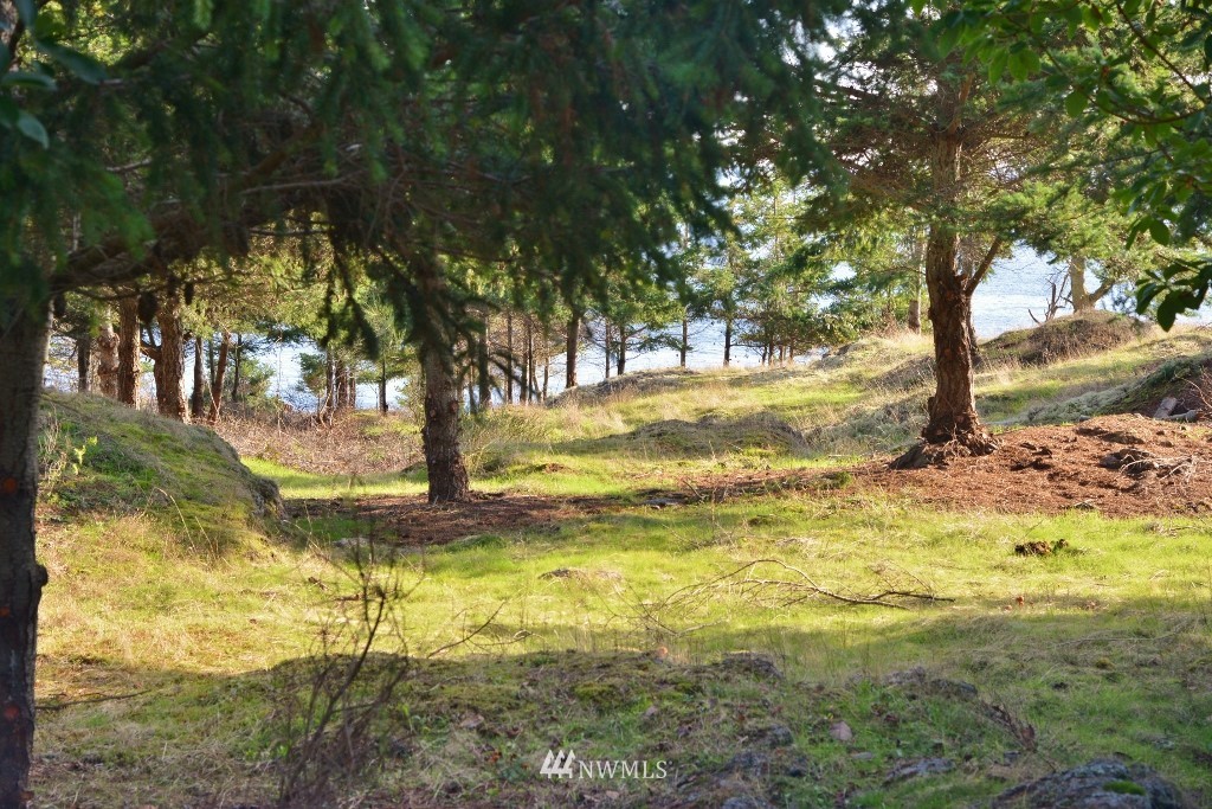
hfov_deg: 30.5
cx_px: 606
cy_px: 404
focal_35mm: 66
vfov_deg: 20.6
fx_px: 2222
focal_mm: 66
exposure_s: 1/350
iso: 800
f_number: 9.5
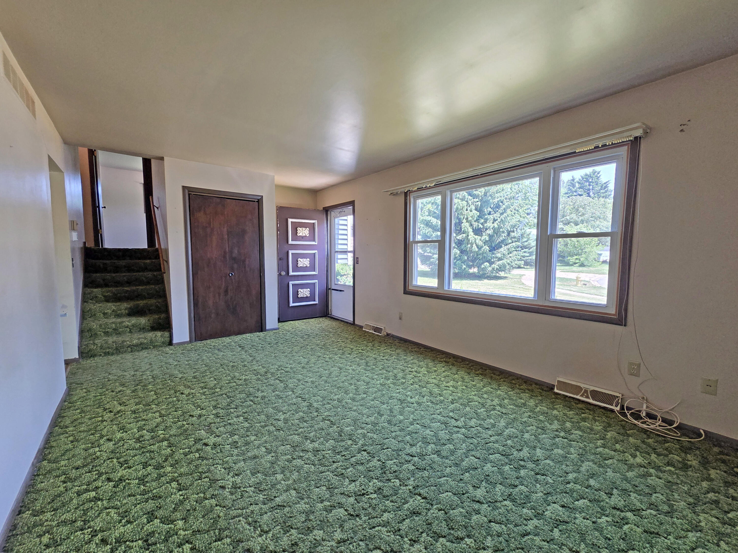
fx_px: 277
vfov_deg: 89.9
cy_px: 276
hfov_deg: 106.2
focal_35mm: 13
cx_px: 369
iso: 640
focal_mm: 2.2
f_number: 2.2
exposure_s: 1/359
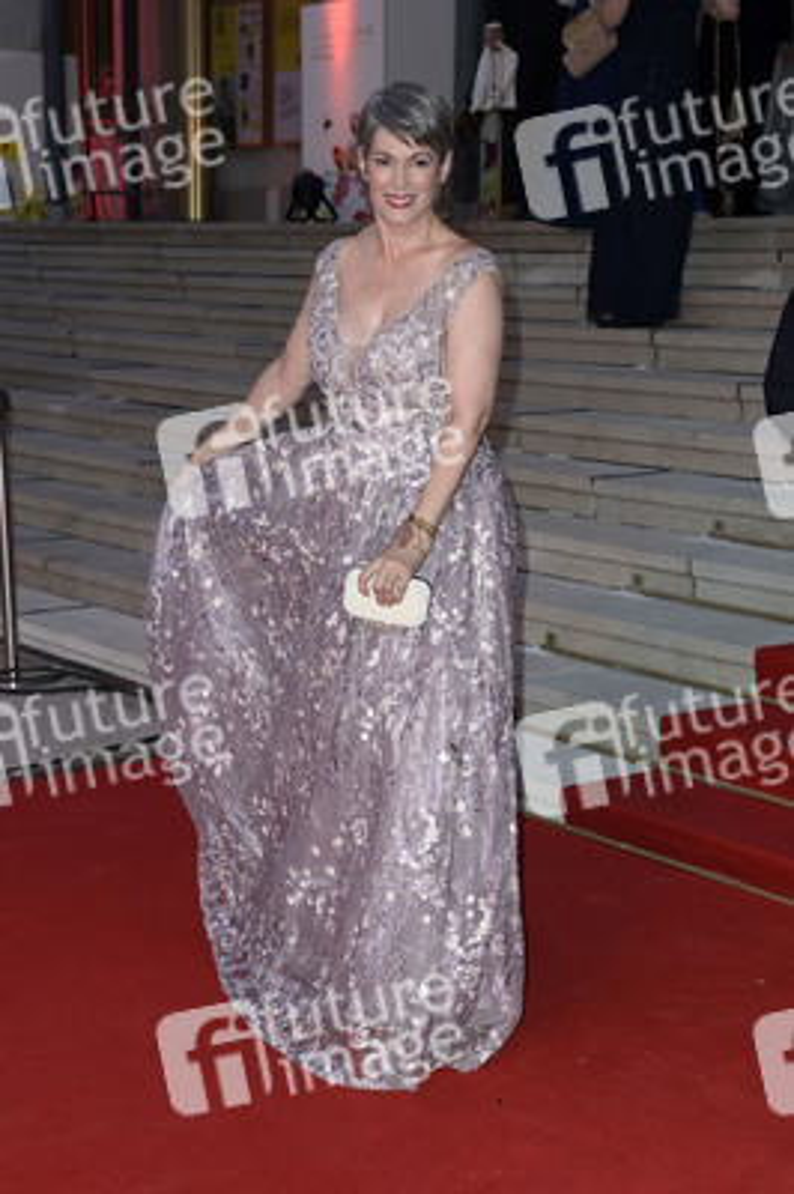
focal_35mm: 56
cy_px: 597
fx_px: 1856
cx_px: 397
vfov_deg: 35.7
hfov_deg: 24.2
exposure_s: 1/200
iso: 1600
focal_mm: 56
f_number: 5.6
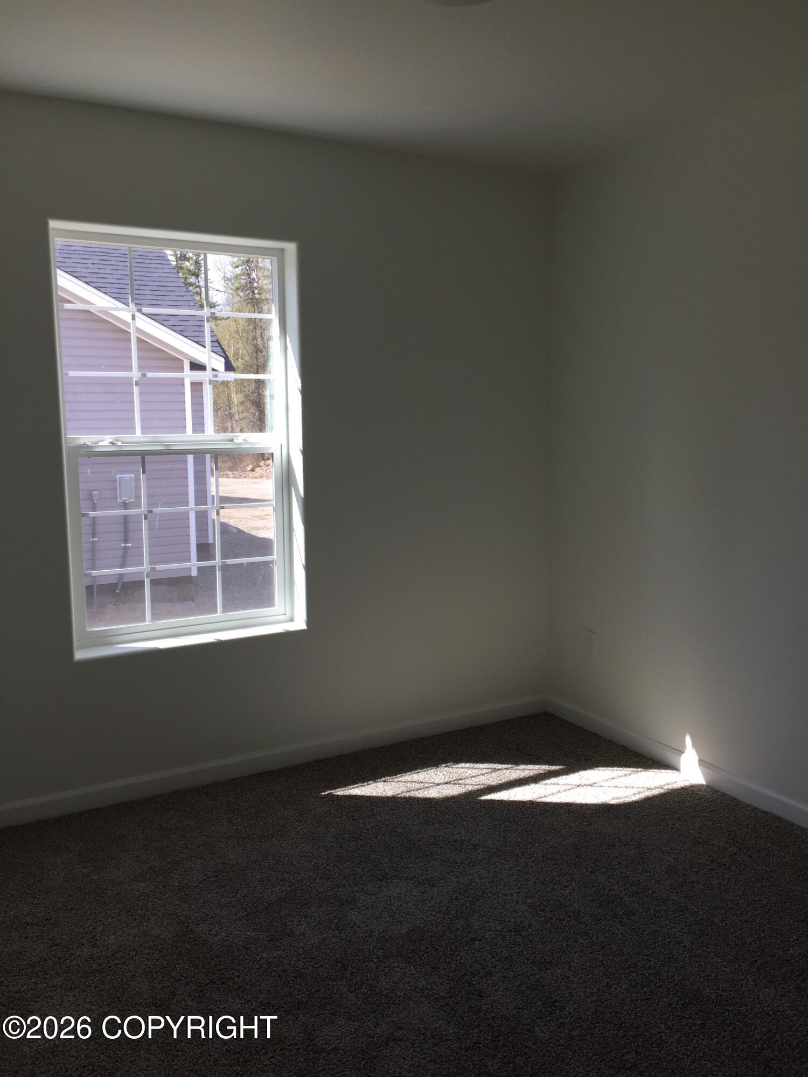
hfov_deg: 48.2
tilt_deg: -7.0
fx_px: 903
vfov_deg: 61.7
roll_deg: -0.6
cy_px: 538
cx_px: 404
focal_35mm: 29
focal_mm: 4.15
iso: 32
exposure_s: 1/201
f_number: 2.2
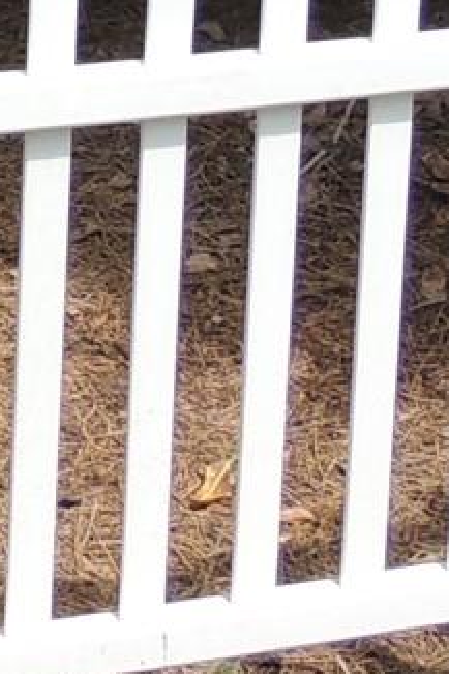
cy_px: -403
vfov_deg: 10.1
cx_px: -737
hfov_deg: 6.6
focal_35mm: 196
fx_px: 3670
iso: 100
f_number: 3.1
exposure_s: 1/800
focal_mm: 5.3
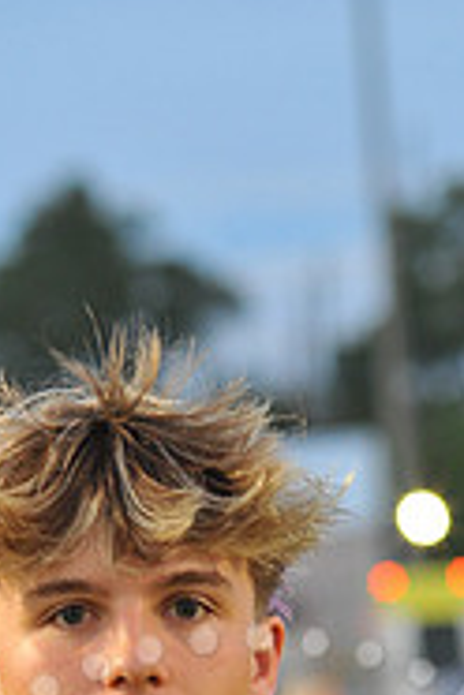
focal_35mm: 421
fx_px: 8139
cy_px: 1072
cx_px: 251
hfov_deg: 3.3
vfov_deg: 4.9
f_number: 6.3
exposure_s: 1/100
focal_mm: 135
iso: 1250
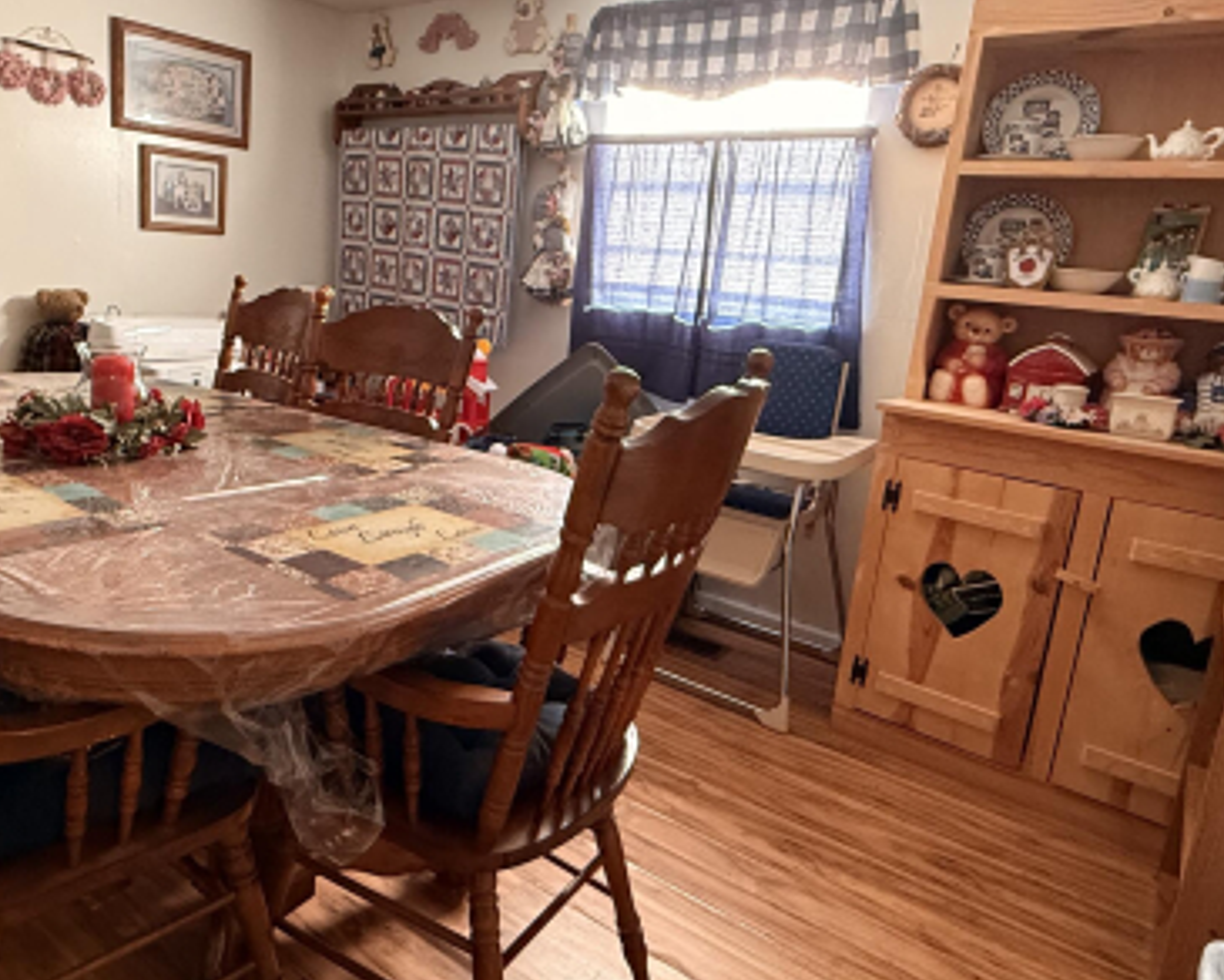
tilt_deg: -10.3
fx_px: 906
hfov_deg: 67.6
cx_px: 501
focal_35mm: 25
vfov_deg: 56.6
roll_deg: -4.6
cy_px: 430
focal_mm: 2.22
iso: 640
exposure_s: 1/60
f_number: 2.2
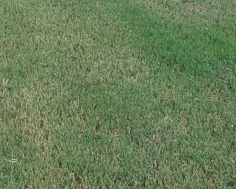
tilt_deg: -4.5
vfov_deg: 15.2
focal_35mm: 94
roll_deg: +0.2
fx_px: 656
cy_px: -93
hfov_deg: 20.2
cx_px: 47
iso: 25
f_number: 1.8
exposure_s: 1/1916
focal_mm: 4.25
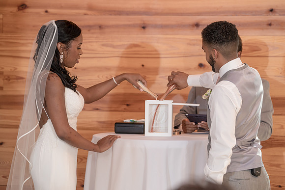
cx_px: 142
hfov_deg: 14.5
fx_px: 1123
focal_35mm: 142
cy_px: 87
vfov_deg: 9.7
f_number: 4
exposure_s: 1/100
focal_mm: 131
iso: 1600
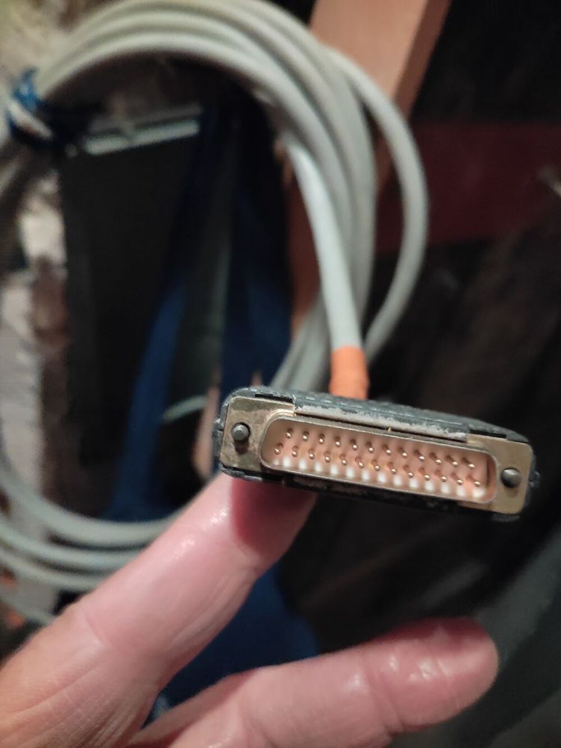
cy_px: 374
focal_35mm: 25
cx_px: 280
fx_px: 540
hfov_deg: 54.9
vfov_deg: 69.4
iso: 2645
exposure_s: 1/17
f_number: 1.79
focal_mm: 4.7
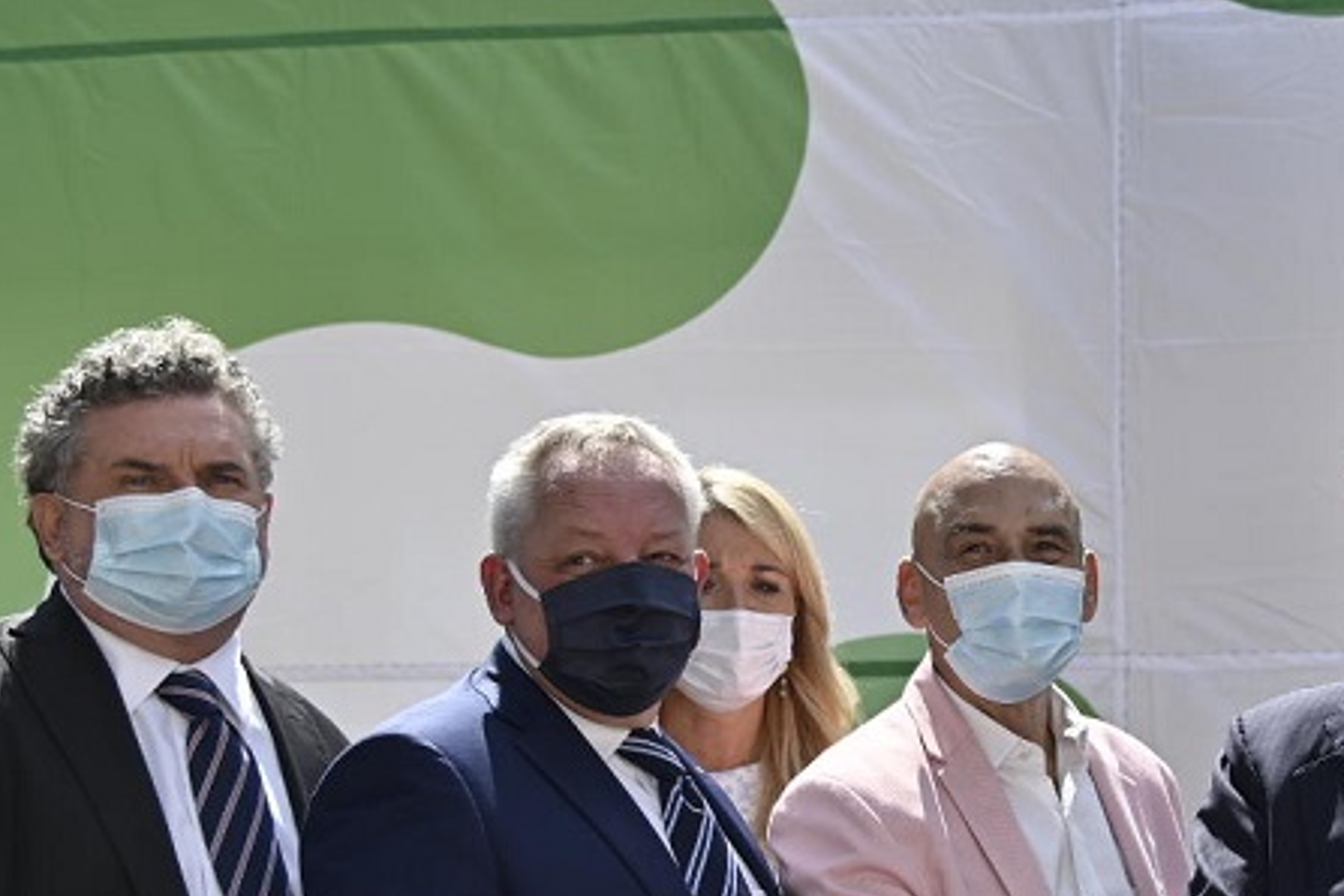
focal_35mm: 87
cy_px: 472
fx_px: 3248
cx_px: 1146
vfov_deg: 15.7
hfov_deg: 22.9
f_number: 4
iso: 100
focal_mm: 38
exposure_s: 1/800
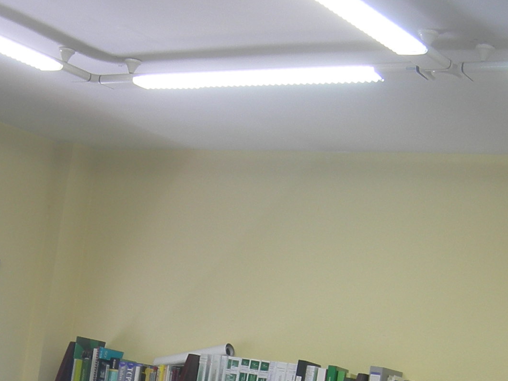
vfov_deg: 16.1
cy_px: 453
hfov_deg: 22.2
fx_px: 1291
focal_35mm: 88
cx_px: 173
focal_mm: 7.5
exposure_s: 1/34.6
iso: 64
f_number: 2.7
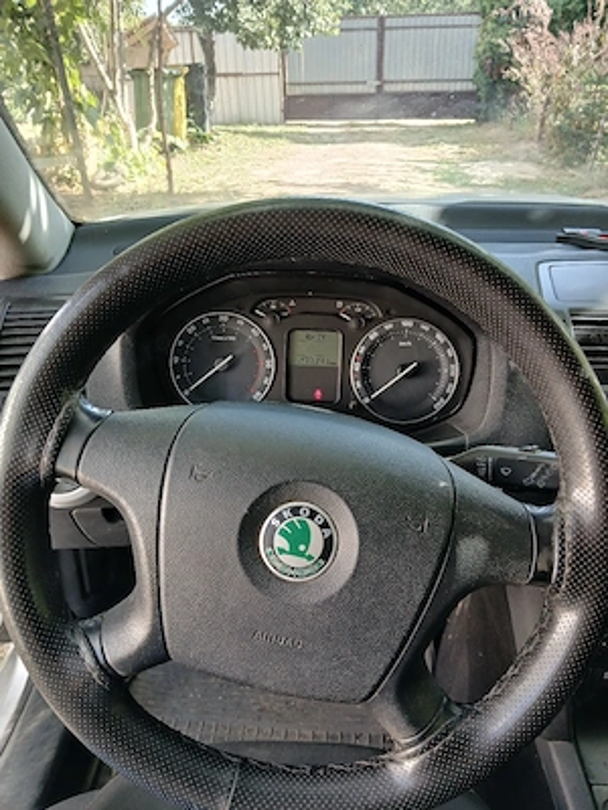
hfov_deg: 53.1
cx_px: 304
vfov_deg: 67.3
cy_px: 405
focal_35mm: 26
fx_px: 609
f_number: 1.8
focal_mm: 3.98
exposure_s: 1/60.2
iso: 80
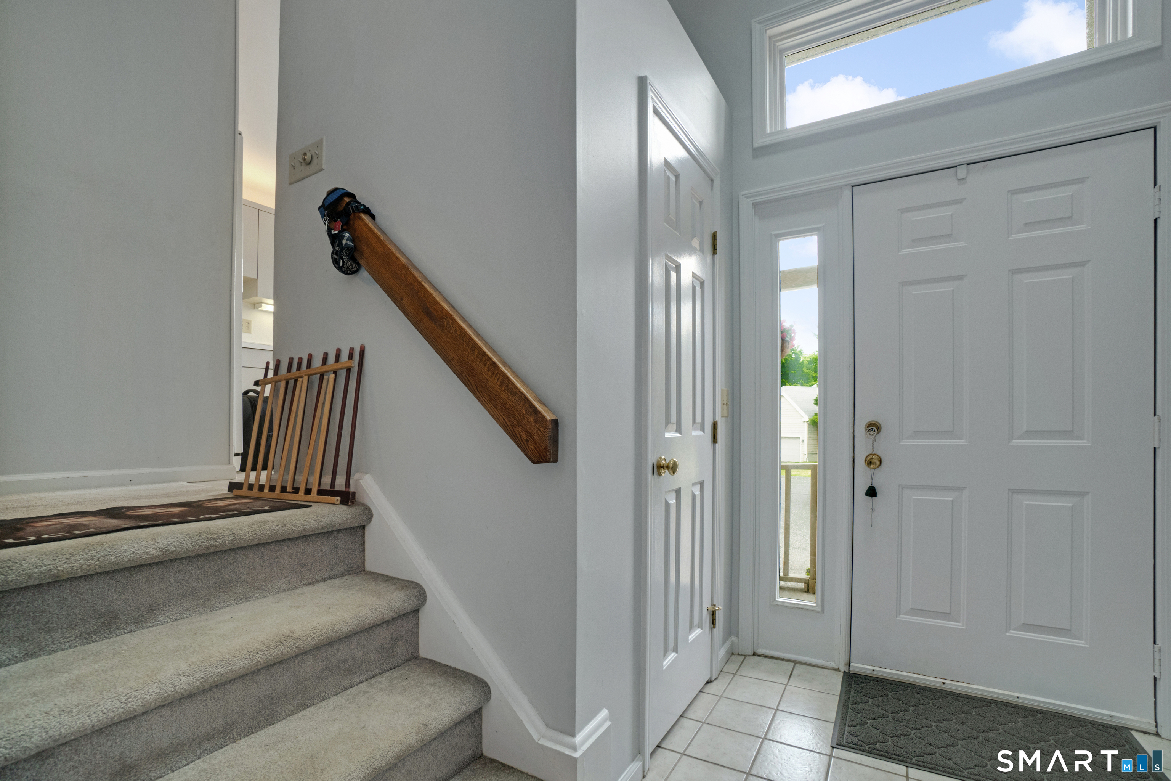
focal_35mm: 15
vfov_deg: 77.3
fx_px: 488
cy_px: 390
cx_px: 586
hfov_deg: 100.4
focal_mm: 10
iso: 800
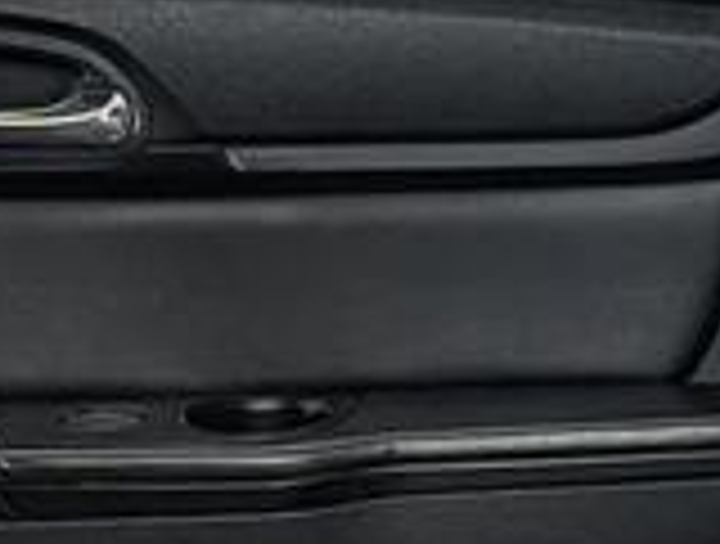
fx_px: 3985
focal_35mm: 191
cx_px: 538
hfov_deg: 10.3
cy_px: 1178
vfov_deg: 7.4
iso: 46
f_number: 1.85
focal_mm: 6.81
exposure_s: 1/351
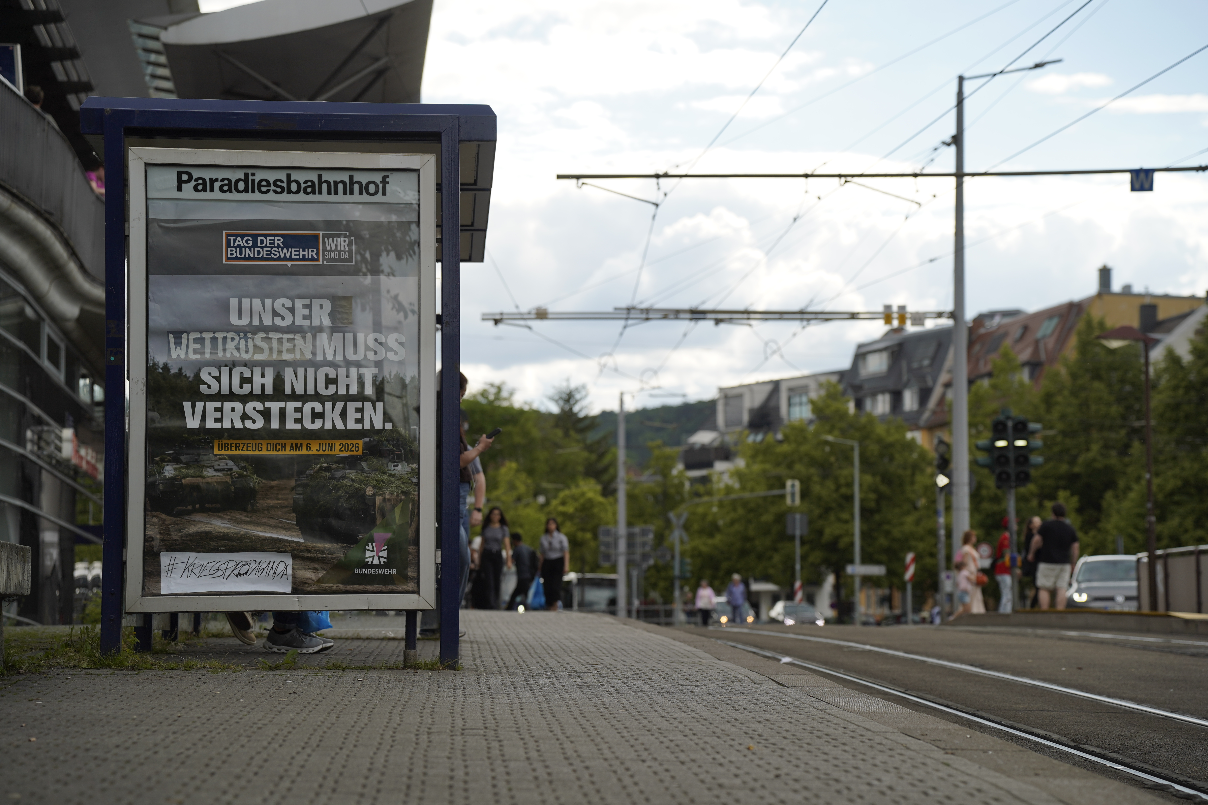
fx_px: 2986
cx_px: 604
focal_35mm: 89
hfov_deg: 22.9
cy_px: 402
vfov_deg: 15.4
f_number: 3.5
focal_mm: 89
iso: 100
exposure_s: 1/1000
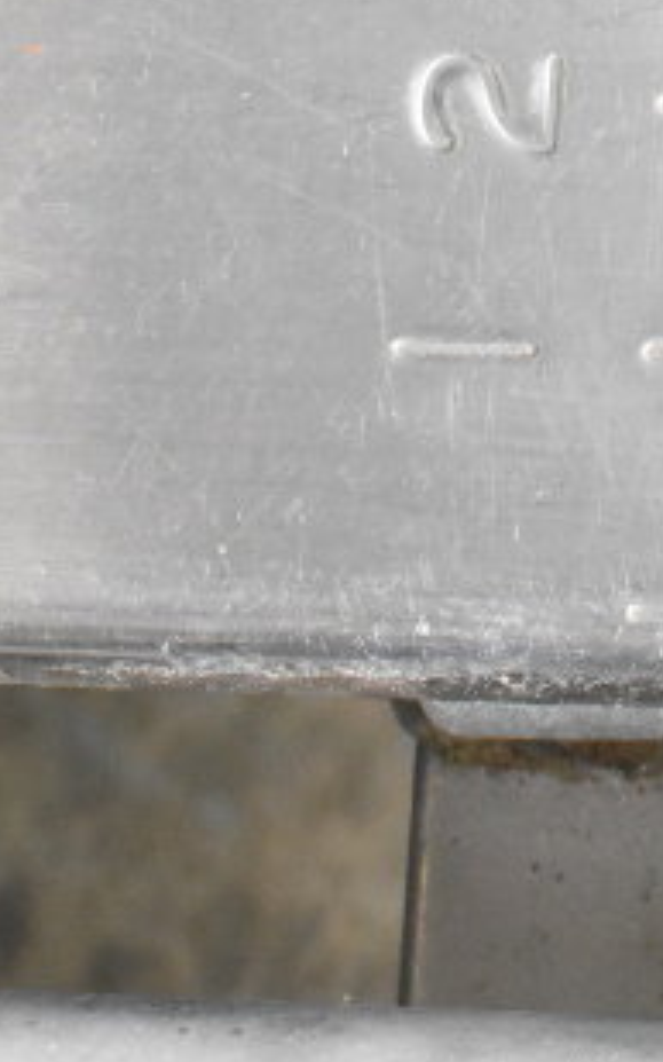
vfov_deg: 14.4
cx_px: 704
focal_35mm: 141
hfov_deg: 9.2
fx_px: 4064
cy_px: -211
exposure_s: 1/250
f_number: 8
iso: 6400
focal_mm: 31
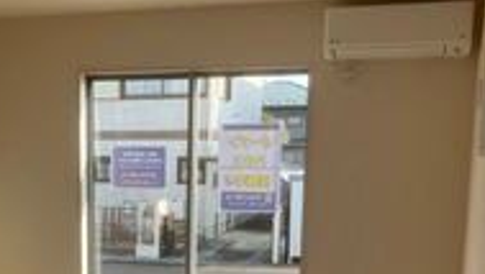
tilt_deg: -9.3
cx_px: 141
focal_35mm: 58
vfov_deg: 20.2
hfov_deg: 35.4
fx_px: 747
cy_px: 274
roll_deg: +0.2
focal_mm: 3.99
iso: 32
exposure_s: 1/335
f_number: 1.8
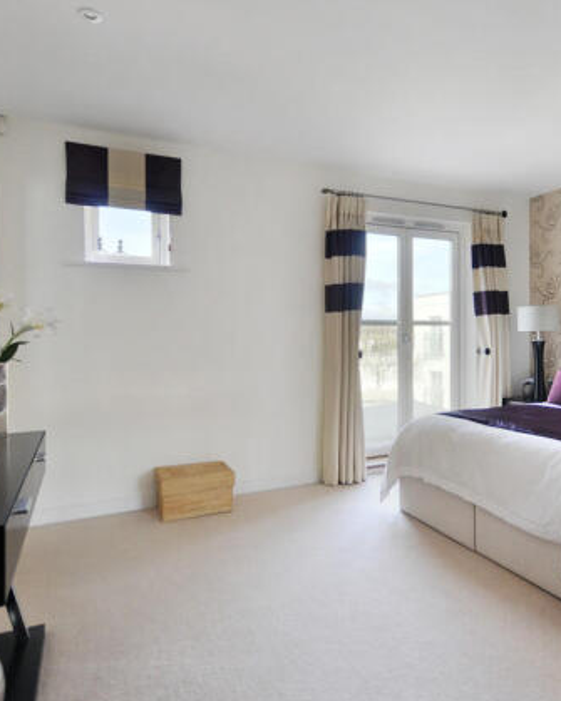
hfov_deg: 60.9
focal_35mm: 22
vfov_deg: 75.0
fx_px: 457
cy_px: 361
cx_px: 392
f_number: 3.5
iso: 400
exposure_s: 1/125
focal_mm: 10
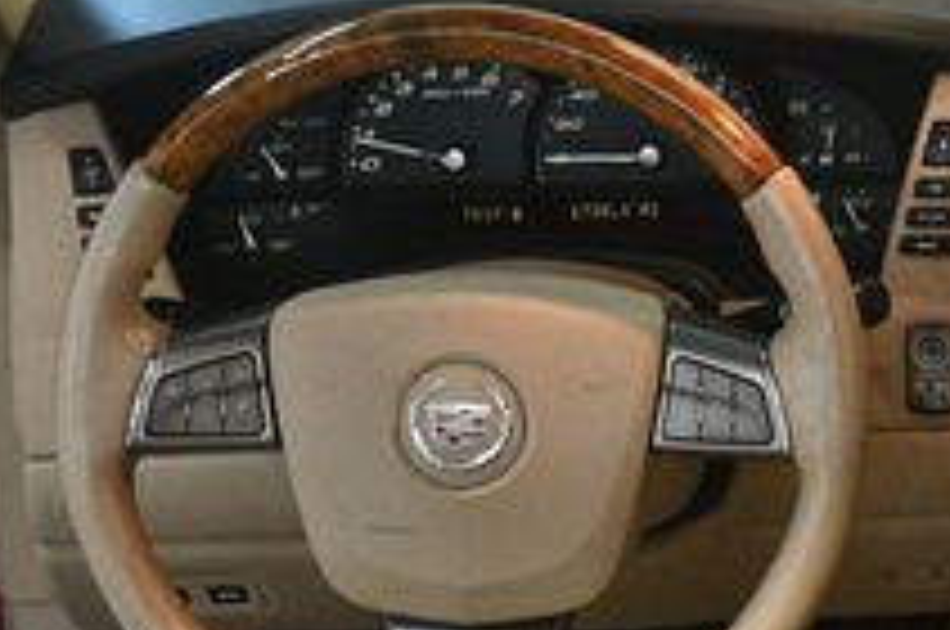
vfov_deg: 8.7
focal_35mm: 158
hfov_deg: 12.5
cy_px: 248
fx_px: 4163
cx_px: 1346
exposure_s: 1/125
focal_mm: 35
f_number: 4.2
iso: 2500
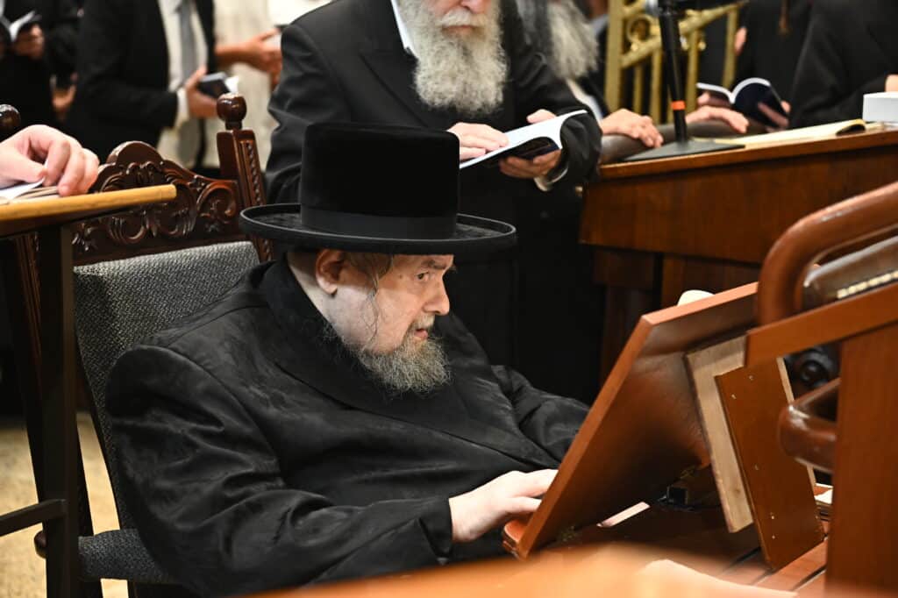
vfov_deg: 19.4
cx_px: 449
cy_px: 299
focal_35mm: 70
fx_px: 1745
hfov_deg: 28.9
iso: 2000
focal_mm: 70
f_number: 3.5
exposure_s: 1/125
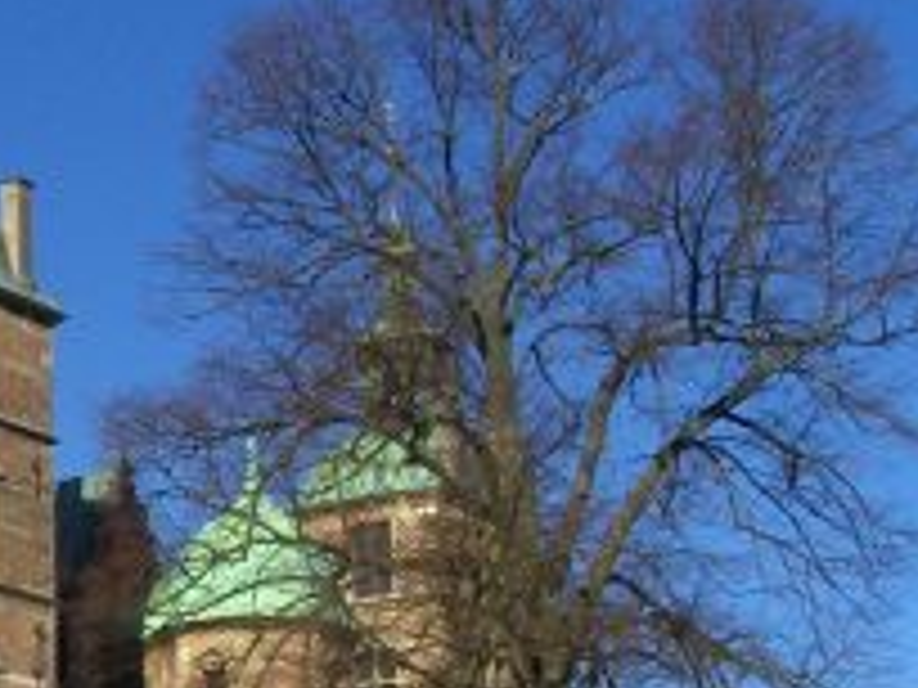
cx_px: -9
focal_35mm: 110
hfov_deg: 17.5
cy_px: 562
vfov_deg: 13.4
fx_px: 2917
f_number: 4.3
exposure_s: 1/1111
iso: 100
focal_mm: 5.8
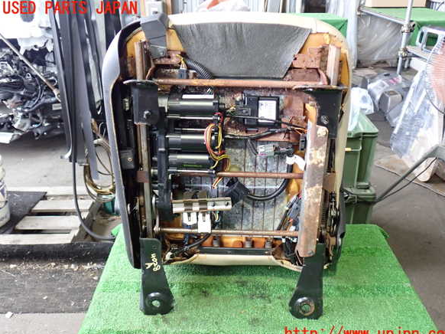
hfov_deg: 55.4
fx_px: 424
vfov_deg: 42.9
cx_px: 228
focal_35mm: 33
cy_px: 172
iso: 500
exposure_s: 1/30
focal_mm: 5.79
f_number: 2.4
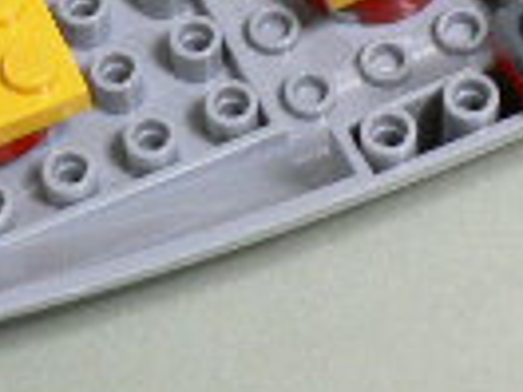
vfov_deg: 8.2
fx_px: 2644
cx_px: 650
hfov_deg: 11.1
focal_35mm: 175
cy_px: -317
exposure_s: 1/15
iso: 150
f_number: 2.8
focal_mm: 6
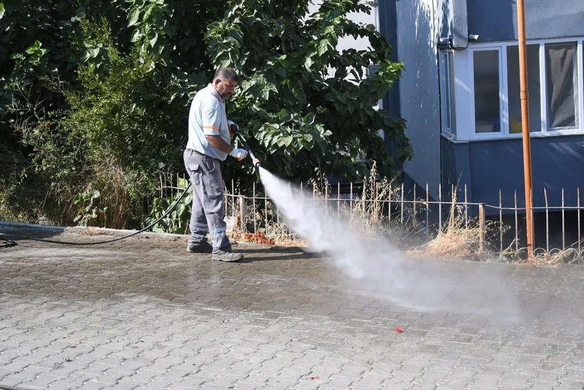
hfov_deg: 30.5
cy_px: 181
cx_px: 294
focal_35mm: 66
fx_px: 1071
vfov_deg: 20.6
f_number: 4.5
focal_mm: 40
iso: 450
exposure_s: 1/2000
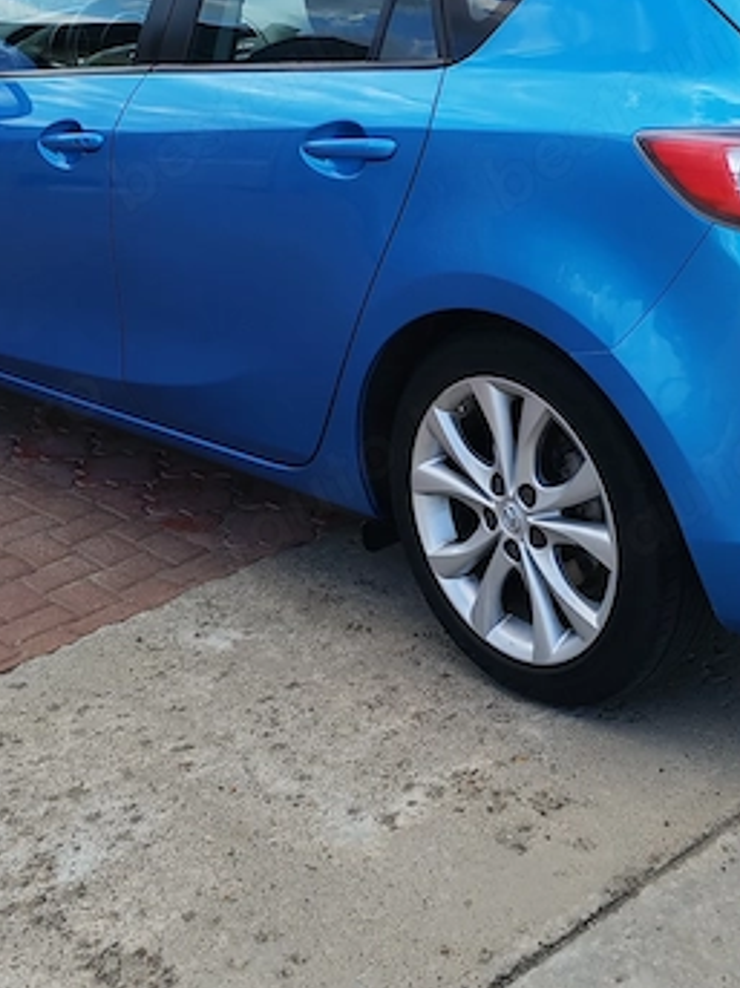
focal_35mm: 63
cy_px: 170
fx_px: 1797
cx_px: 518
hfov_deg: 23.1
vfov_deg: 29.9
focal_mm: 6.12
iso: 50
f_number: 1.9
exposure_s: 1/860
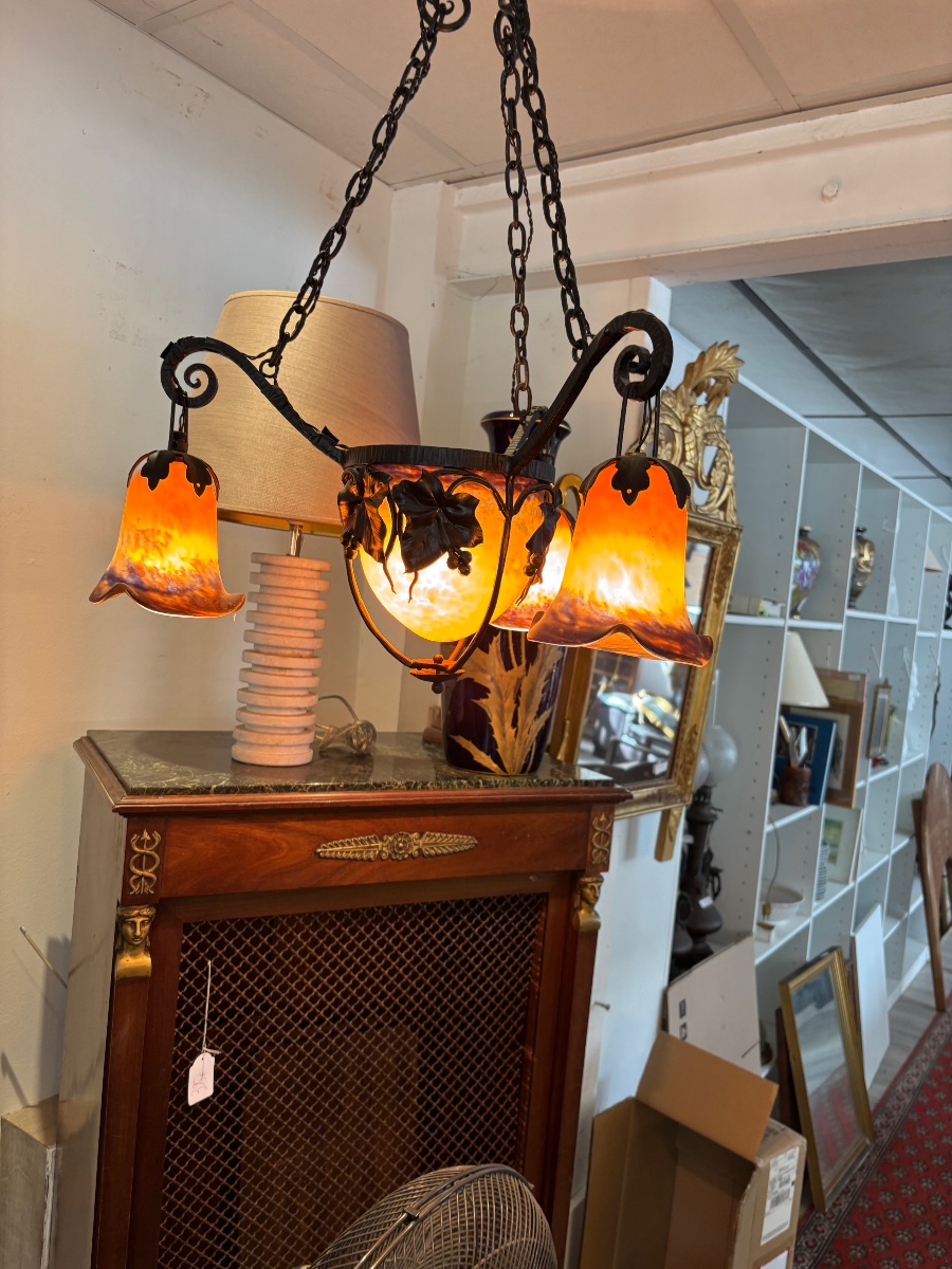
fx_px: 953
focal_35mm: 26
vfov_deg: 67.3
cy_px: 634
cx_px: 476
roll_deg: -5.3
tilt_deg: -0.7
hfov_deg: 53.1
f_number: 1.6
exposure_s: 1/50
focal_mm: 5.96
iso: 100
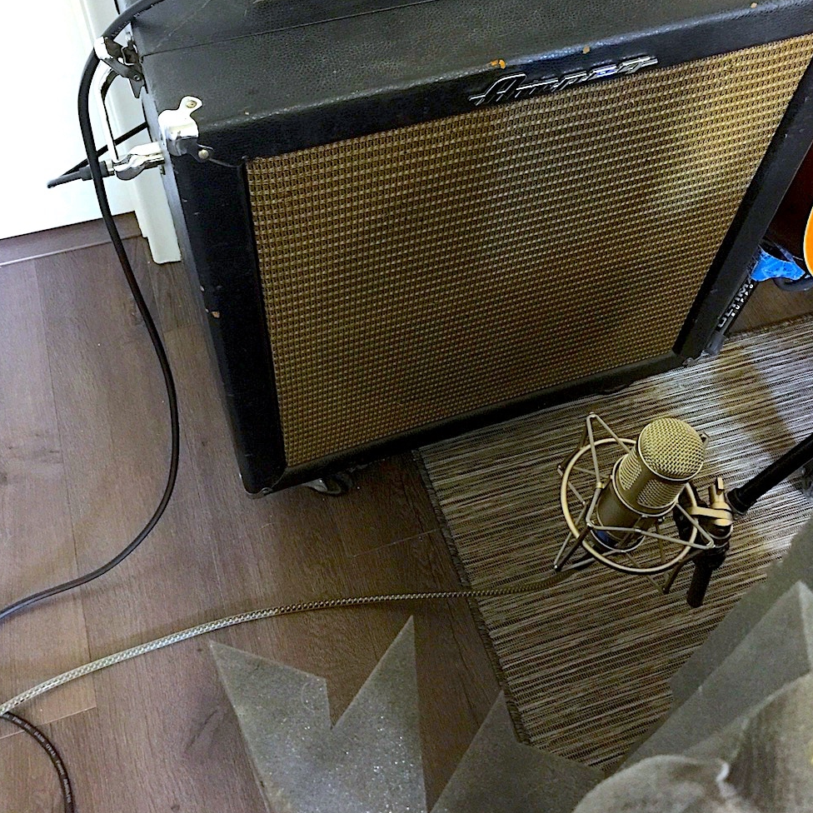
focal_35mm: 35
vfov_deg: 46.5
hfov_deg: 47.2
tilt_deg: -53.3
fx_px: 930
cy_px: 270
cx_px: 407
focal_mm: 4.15
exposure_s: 1/4
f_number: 2.2
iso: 100
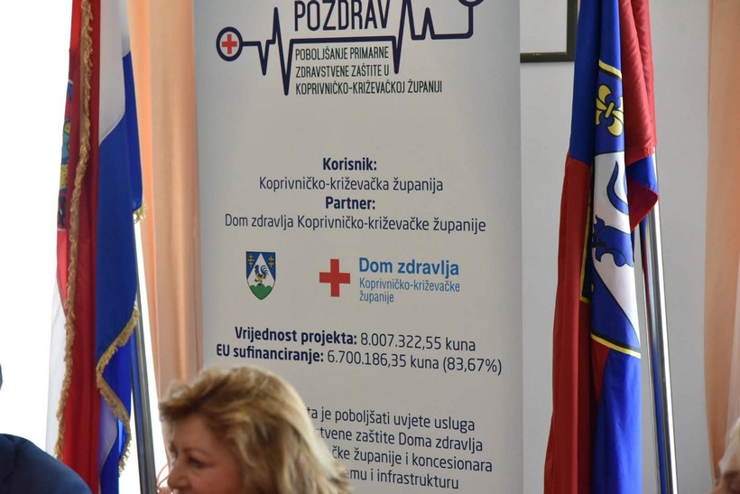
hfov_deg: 17.1
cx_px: 370
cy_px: 247
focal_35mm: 120
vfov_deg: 11.4
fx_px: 2467
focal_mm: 120
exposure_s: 1/1000
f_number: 5
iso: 10000
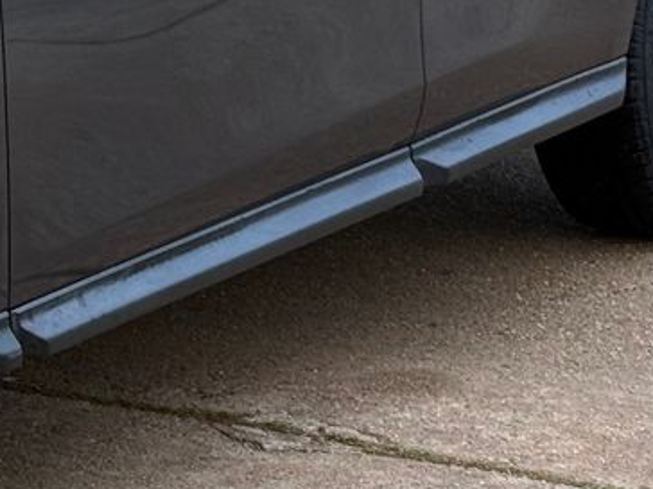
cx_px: -400
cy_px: -133
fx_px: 3980
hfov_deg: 9.1
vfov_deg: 7.0
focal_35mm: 211
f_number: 1.78
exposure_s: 1/116
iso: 100
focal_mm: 6.76
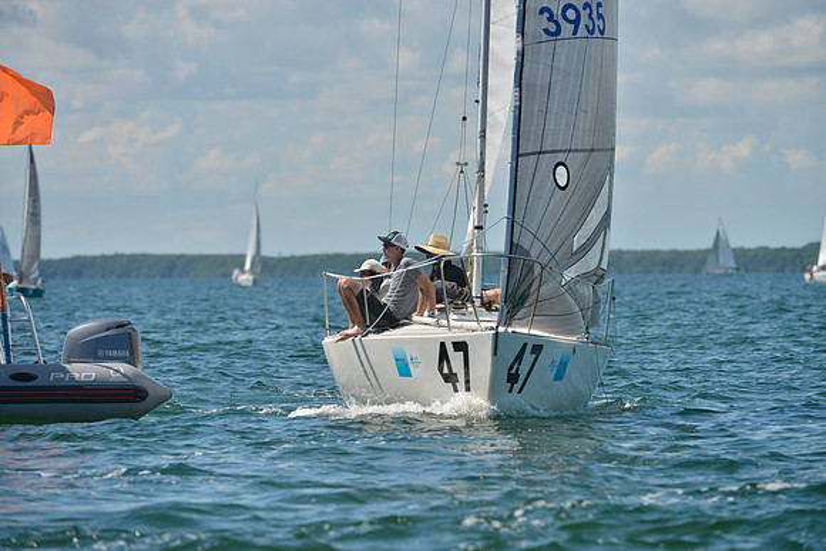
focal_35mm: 290
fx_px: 6655
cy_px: 276
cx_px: 413
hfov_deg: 7.1
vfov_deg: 4.7
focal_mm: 290
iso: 200
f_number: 6.3
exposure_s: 1/1250
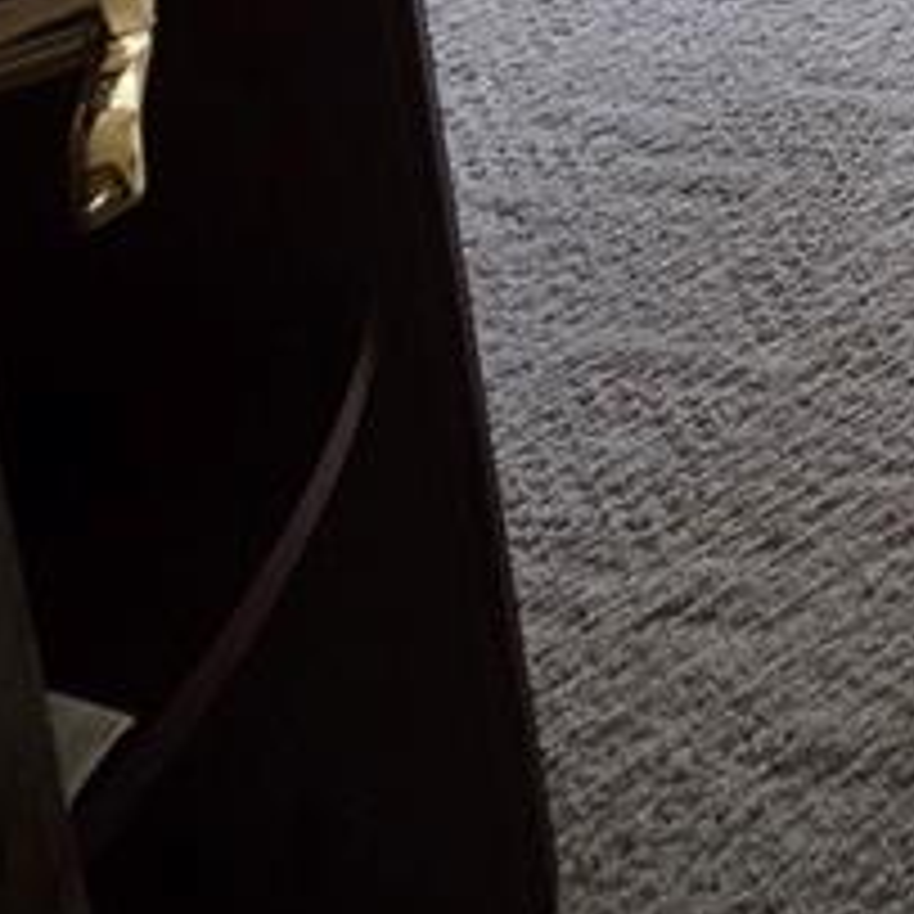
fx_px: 2031
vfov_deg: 15.9
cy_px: -1157
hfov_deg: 19.5
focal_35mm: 68
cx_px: 1612
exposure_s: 1/100
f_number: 1.9
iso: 400
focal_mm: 2.2
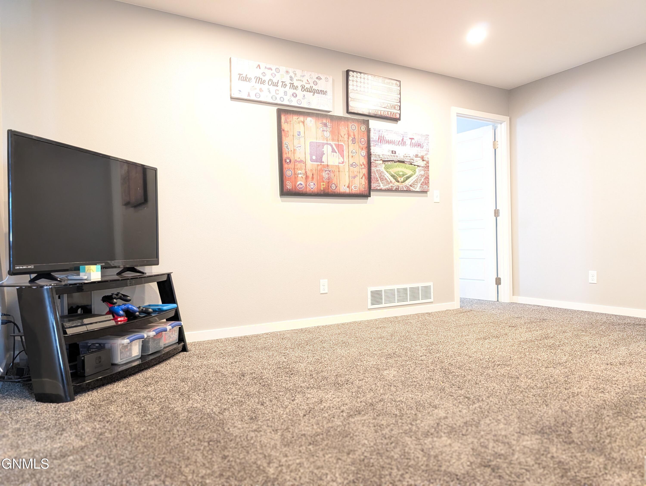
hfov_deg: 71.5
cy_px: 243
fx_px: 448
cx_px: 323
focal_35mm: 24
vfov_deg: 56.9
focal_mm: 6.9
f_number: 1.68
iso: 1618
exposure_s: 1/60
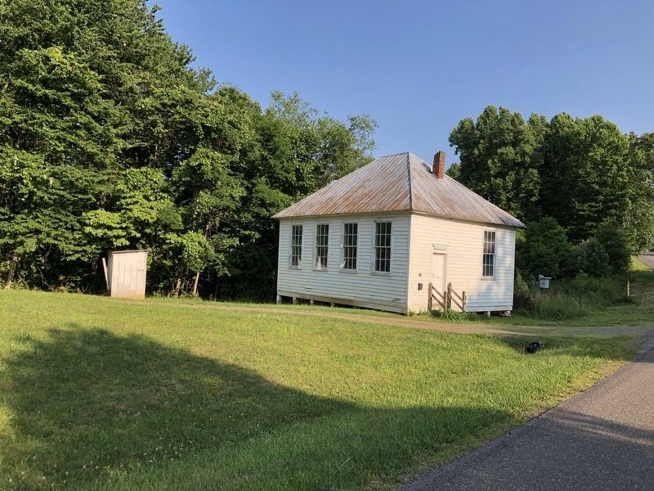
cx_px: 327
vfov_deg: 49.7
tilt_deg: +1.7
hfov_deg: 63.4
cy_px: 246
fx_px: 529
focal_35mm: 28
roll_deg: -1.9
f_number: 1.8
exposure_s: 1/934
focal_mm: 4
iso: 20
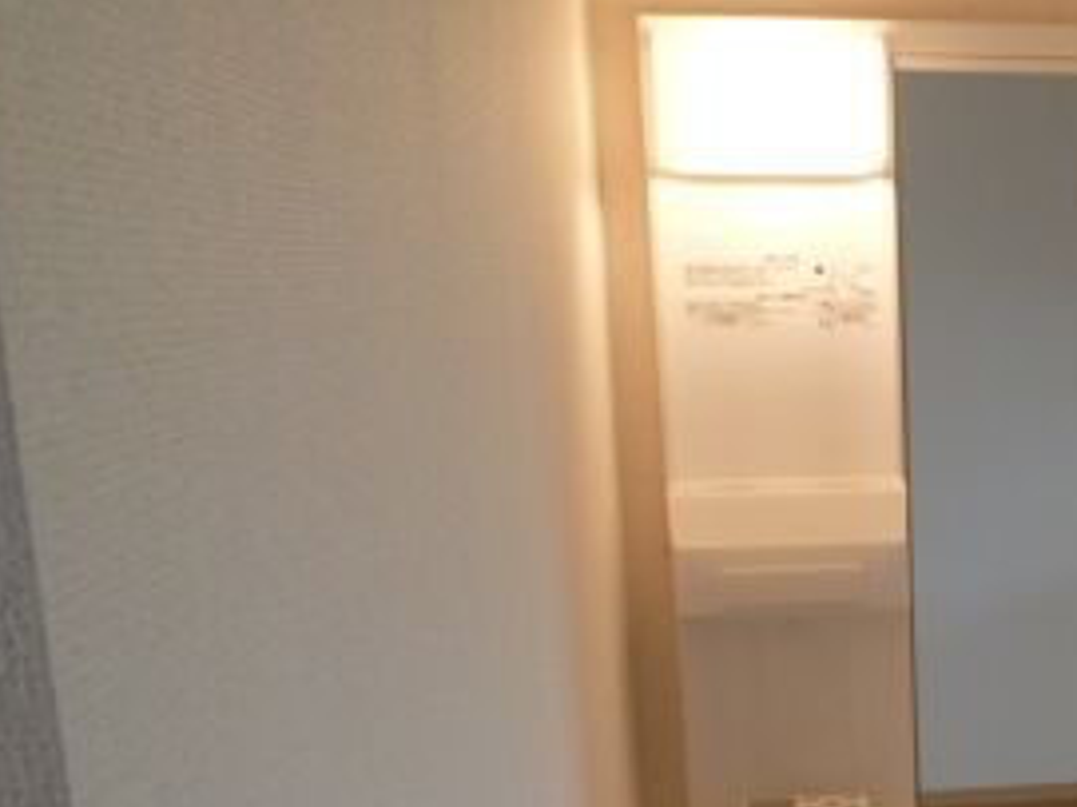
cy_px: 847
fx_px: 1835
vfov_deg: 23.5
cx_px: 1168
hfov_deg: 29.6
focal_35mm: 59
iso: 80
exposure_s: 1/30
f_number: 2.8
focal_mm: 4.5
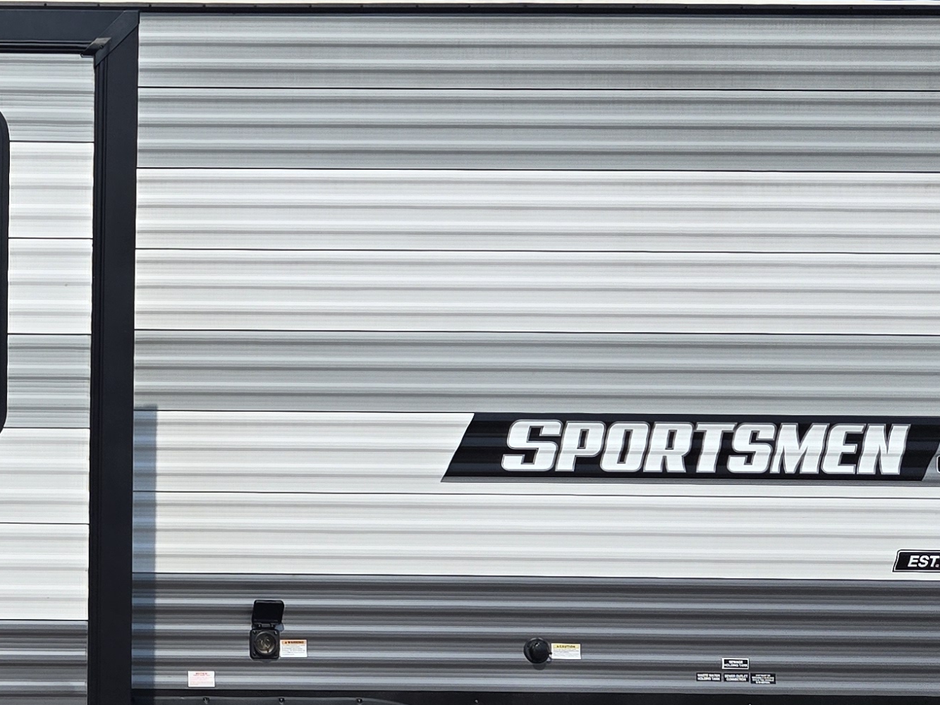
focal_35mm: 69
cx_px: -99
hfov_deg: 26.0
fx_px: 1874
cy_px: 341
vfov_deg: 21.3
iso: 25
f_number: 1.8
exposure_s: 1/2945
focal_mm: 5.4
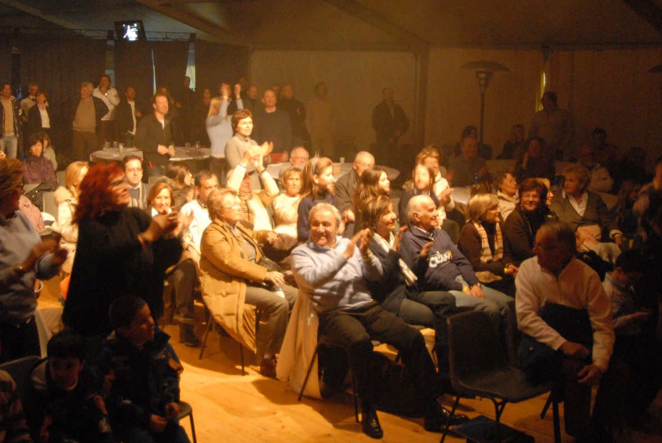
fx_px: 902
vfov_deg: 27.5
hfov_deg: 40.2
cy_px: 162
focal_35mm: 49
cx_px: 279
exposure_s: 1/25
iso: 1600
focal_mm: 24
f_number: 3.5
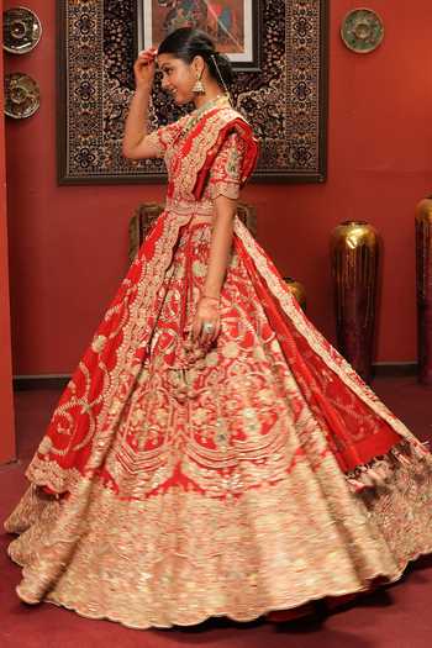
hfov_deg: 36.9
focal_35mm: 36
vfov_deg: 53.1
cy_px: 324
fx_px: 648
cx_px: 216
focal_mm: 24
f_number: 4
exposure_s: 1/100
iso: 400
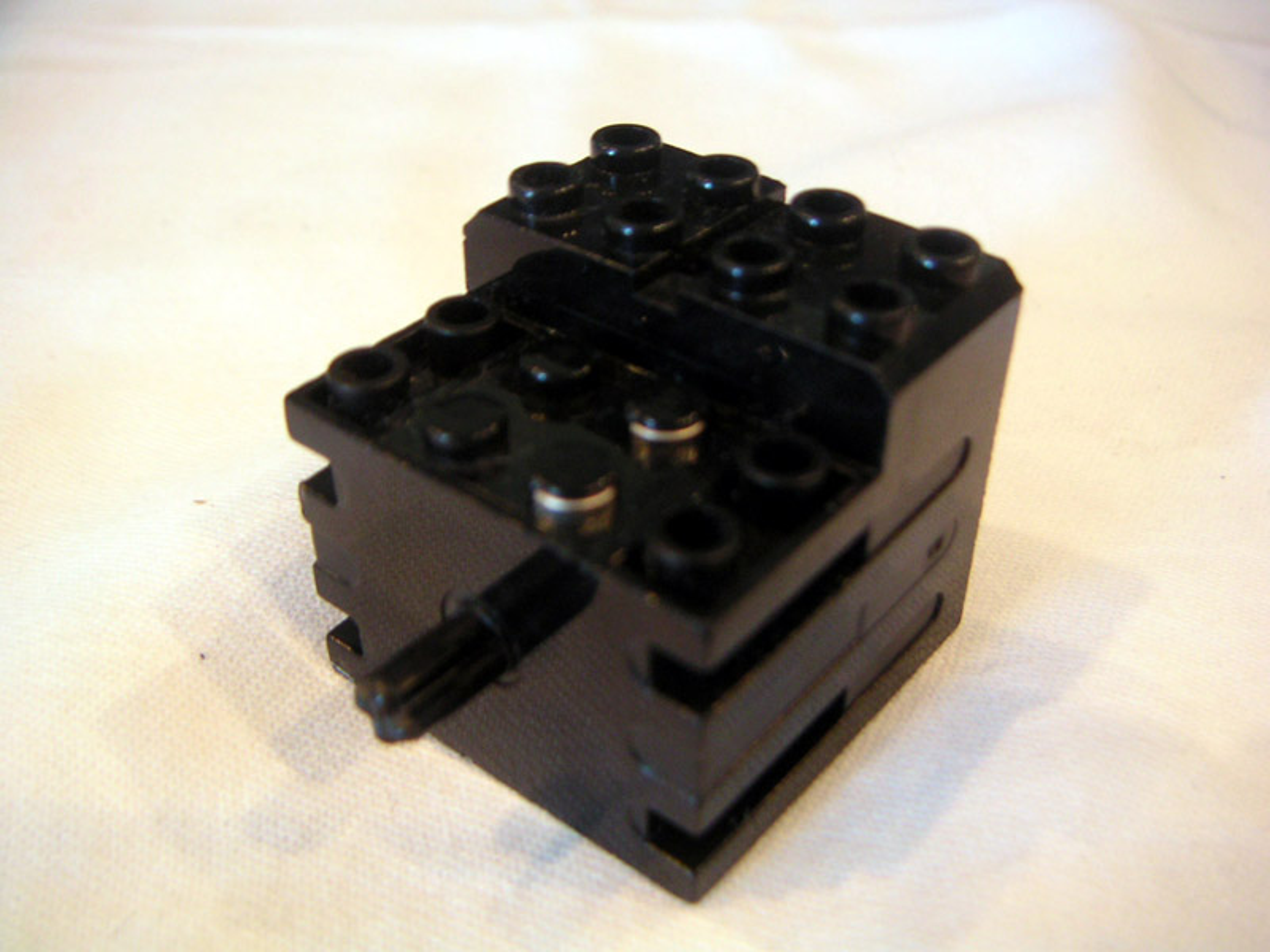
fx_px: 1357
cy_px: 476
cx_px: 635
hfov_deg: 50.1
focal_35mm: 37
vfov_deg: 38.7
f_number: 2.8
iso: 100
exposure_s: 1/10
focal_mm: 5.7
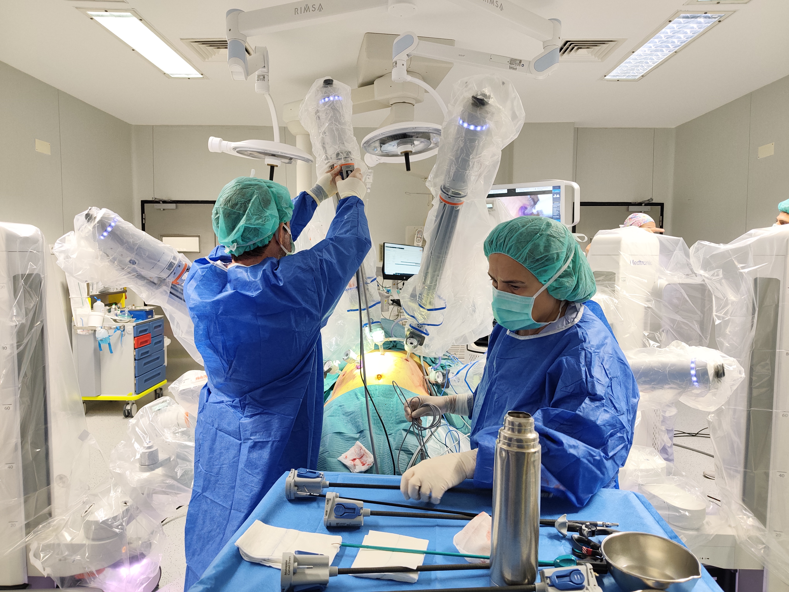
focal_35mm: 23
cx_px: 394
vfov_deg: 58.9
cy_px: 296
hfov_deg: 73.9
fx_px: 524
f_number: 1.7
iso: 320
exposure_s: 1/35.9
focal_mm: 6.07
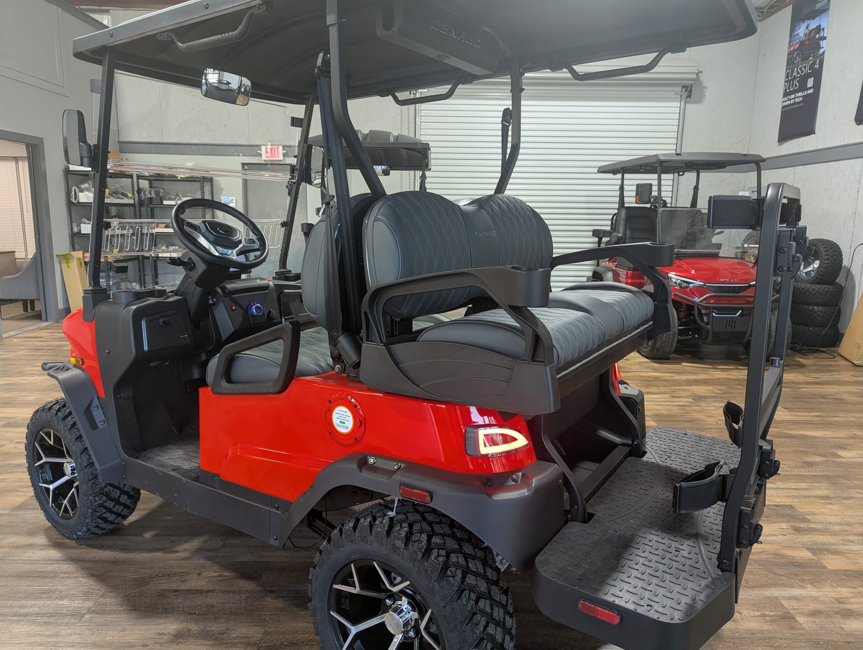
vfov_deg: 56.9
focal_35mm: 24
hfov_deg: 71.5
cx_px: 432
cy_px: 325
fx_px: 599
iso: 287
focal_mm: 6.81
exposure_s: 1/120
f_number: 1.85
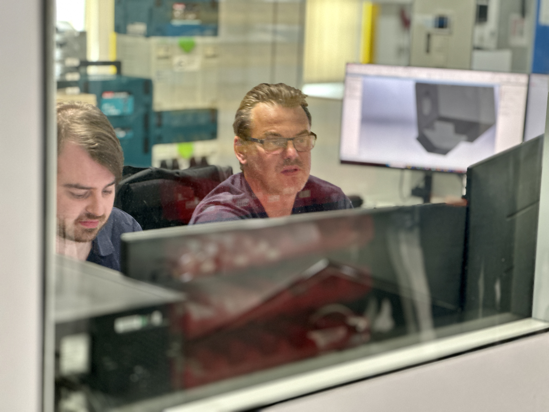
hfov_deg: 25.3
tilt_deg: -9.5
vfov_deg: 19.1
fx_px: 1221
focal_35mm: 77
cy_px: 206
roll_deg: -2.5
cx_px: 274
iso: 320
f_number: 2.8
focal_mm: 9
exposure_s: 1/33
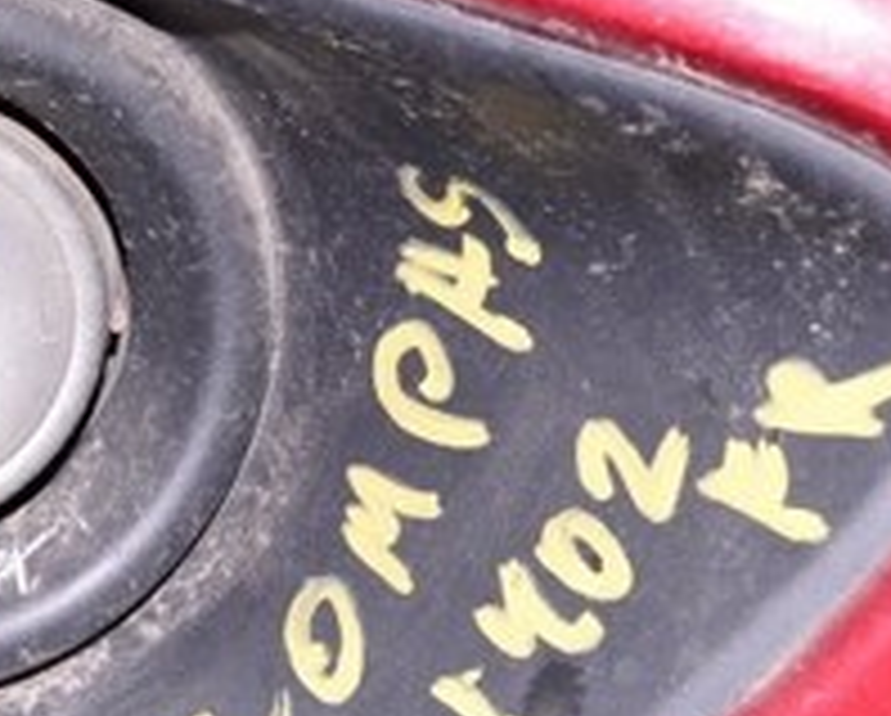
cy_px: 218
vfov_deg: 11.4
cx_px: 76
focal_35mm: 136
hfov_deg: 14.0
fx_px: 3592
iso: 1600
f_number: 8
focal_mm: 30
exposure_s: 1/160
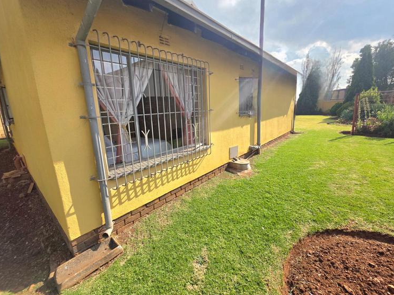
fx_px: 159
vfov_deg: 85.6
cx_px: 210
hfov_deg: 101.9
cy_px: 142
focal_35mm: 14
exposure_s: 1/2000
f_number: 1.9
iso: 50
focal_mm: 2.2
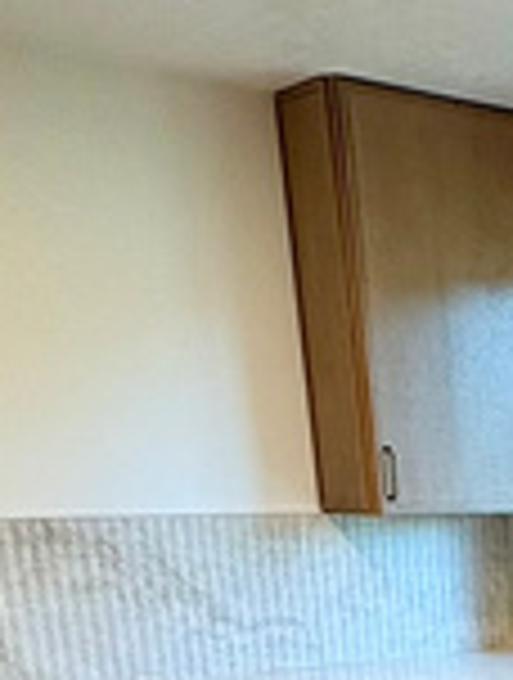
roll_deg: -1.4
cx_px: 904
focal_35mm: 71
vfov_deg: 24.2
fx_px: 1397
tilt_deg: -15.9
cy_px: 865
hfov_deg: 17.3
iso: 160
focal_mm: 2.22
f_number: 2.2
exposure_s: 1/60
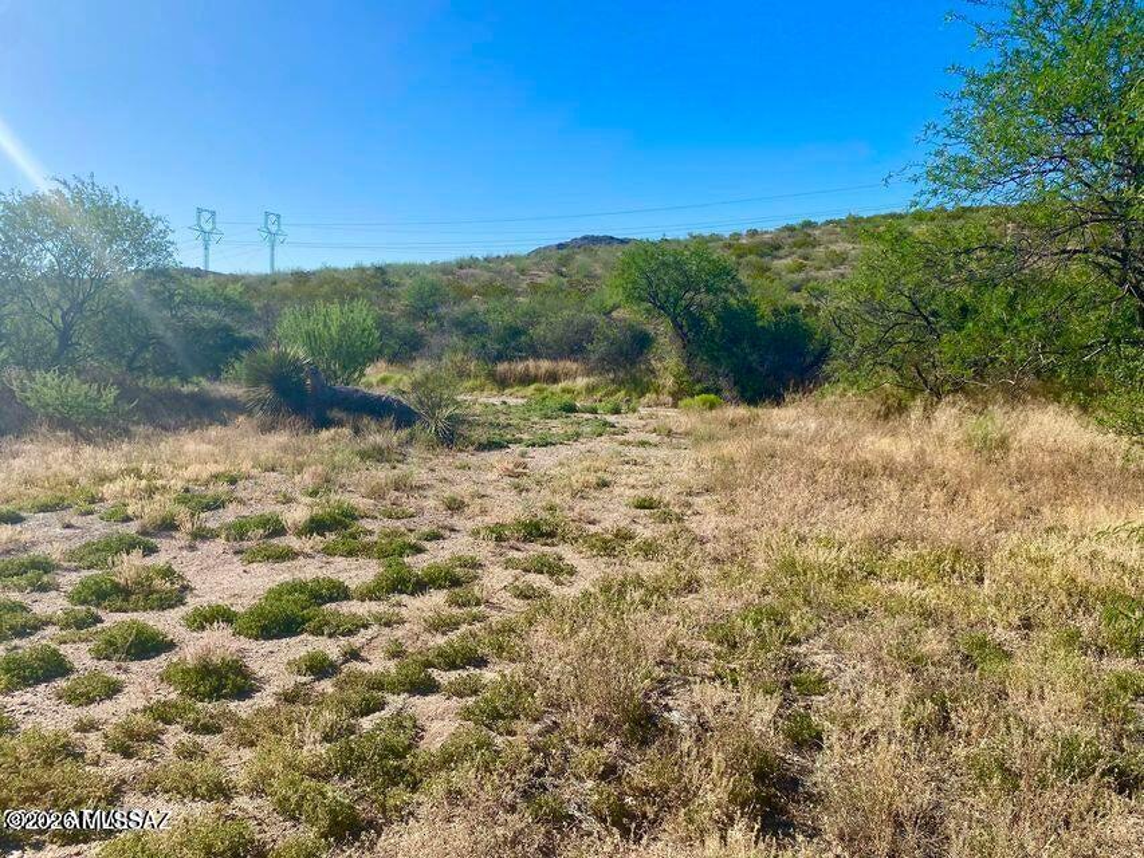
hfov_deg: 67.3
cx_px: 572
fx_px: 859
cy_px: 429
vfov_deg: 53.1
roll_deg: -2.5
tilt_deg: -6.4
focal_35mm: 26
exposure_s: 1/3040
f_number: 1.8
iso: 32
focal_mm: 4.25
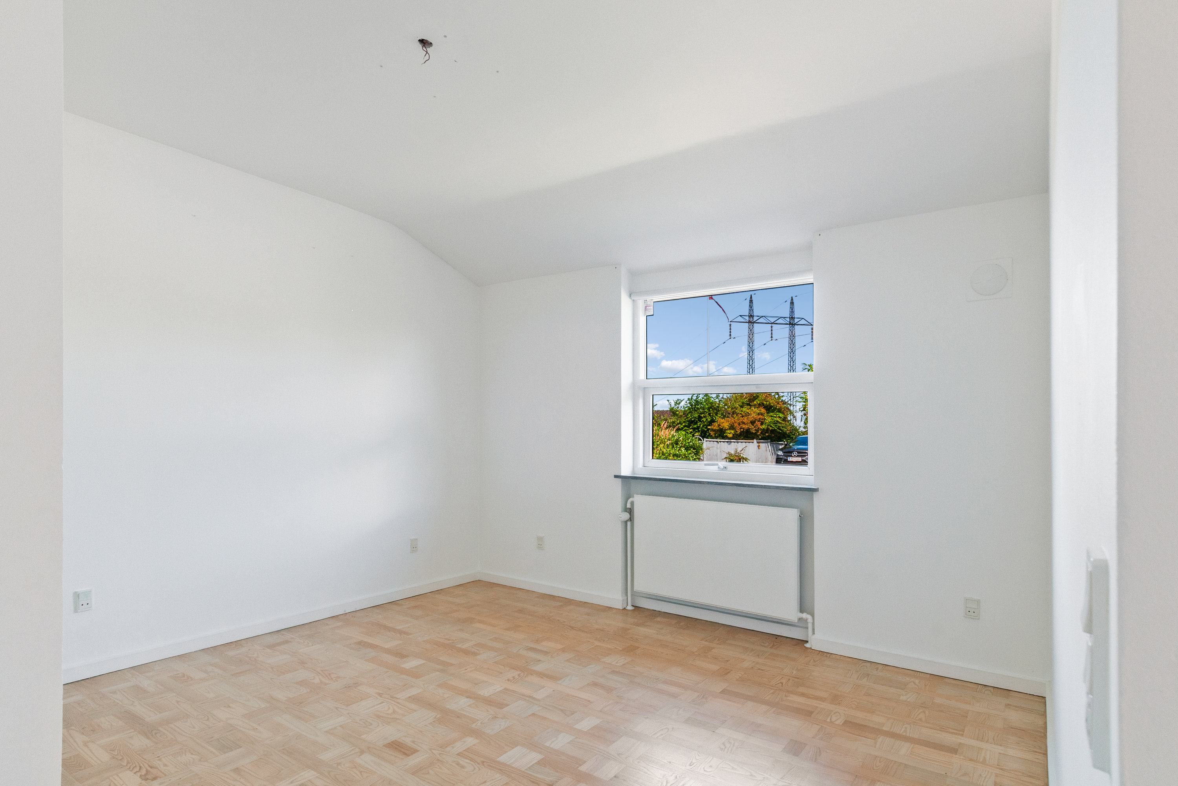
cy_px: 393
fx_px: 589
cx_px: 589
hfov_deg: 90.0
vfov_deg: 67.4
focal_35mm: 18
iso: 200
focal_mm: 12
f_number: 10
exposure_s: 1/8
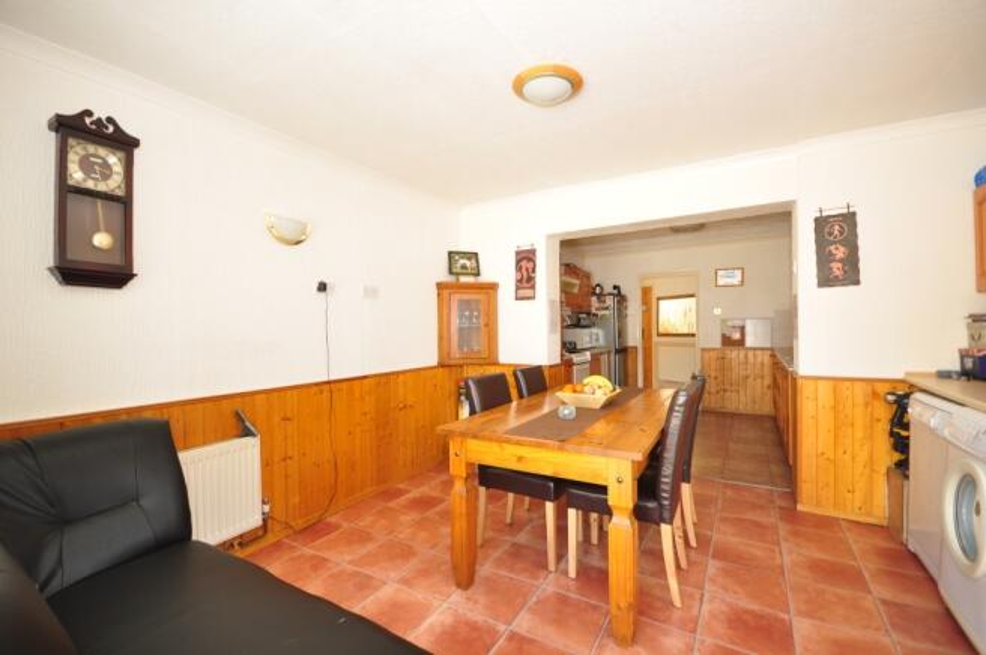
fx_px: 410
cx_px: 493
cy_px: 328
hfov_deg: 100.4
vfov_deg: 77.2
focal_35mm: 15
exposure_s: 1/13
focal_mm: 10
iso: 200
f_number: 4
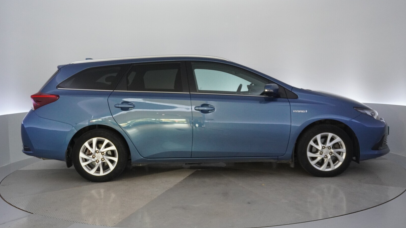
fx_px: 409
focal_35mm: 38
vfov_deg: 31.2
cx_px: 202
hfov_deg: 52.8
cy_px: 111
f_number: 4.5
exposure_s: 1/160
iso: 2500
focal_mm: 24
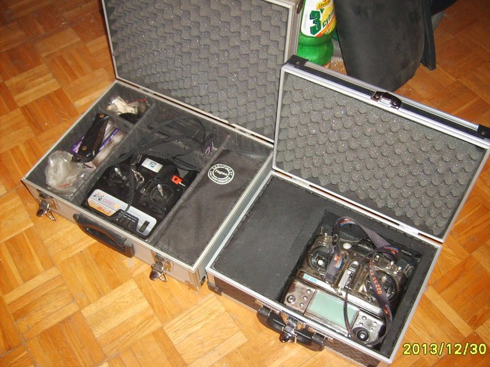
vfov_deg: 39.6
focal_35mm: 36
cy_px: 183
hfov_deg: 51.4
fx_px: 509
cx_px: 251
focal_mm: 5.8
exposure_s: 1/45
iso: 100
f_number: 2.8
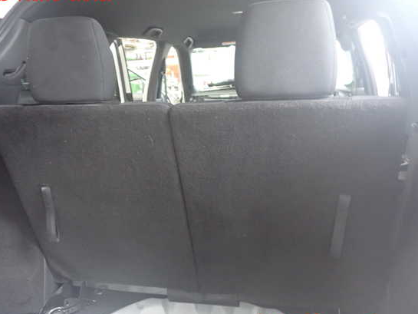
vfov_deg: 43.0
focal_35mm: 33
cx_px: 202
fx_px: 399
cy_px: 159
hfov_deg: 55.3
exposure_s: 1/25
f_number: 2.3
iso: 800
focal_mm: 5.4
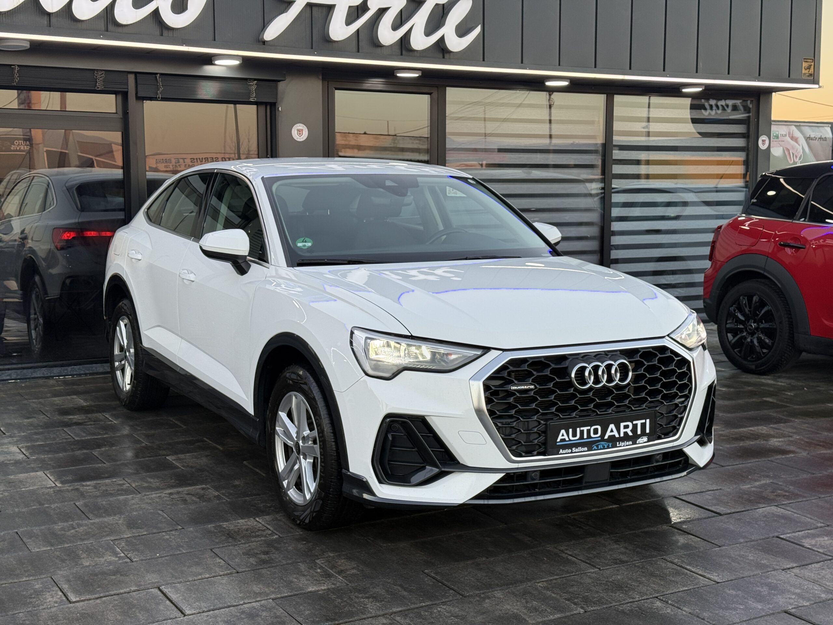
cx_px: 416
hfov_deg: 39.7
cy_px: 312
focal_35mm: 48
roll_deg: -2.5
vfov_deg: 30.3
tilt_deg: -1.5
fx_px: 1155
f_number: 1.78
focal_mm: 6.76
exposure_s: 1/136
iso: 50
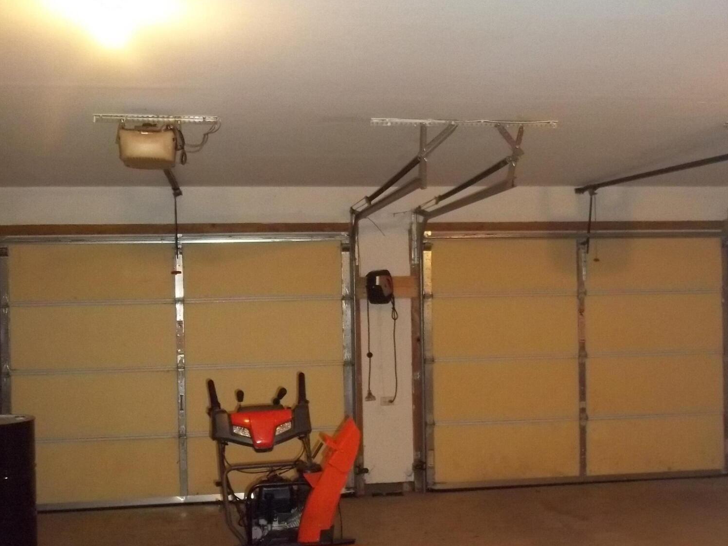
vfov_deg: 33.6
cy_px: 300
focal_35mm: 43
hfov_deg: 43.9
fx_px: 904
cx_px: 366
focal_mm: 5.7
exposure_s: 1/30
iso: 400
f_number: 2.9
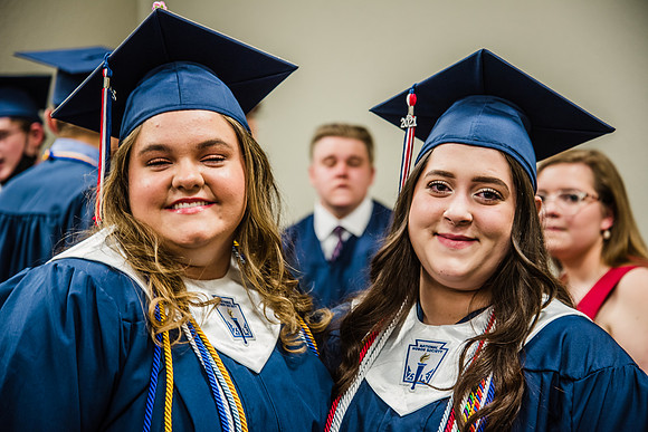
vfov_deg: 17.1
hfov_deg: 25.4
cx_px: 324
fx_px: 1440
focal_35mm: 80
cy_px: 216
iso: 800
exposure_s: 1/25
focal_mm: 80
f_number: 4.5
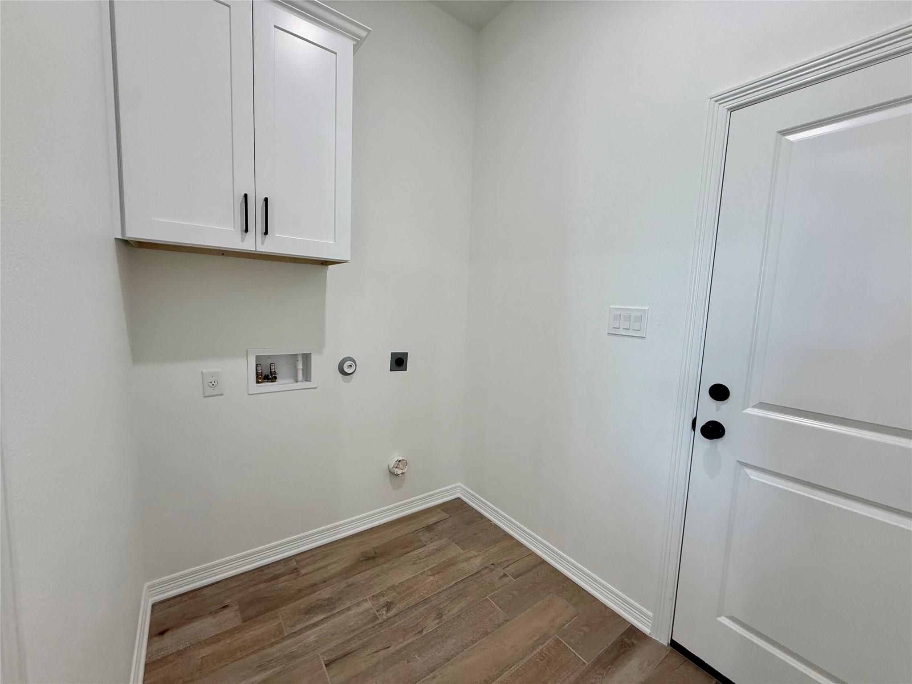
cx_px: 456
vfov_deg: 85.7
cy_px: 342
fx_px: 369
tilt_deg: -5.2
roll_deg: -2.5
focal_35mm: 14
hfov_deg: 102.1
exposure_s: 1/120
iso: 250
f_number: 2.2
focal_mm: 2.22
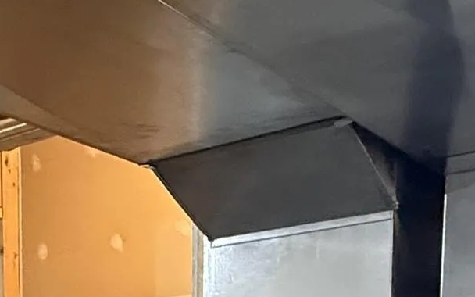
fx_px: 971
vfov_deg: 14.7
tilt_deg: -6.8
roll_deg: +1.0
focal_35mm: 75
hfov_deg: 24.5
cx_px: -117
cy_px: 569
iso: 640
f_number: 2.2
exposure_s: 1/60
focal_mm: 2.22
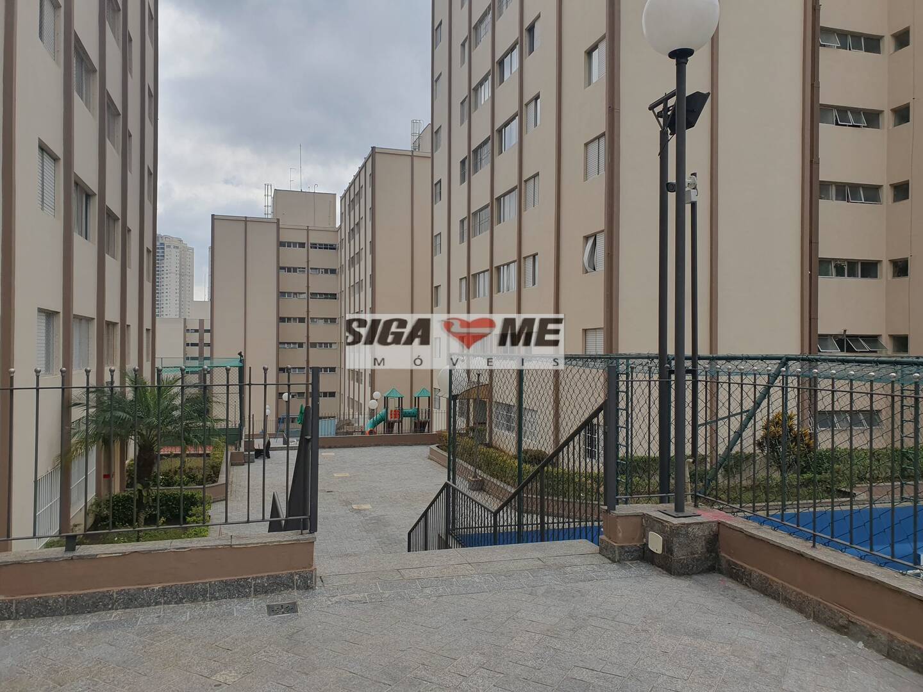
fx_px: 693
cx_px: 462
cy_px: 346
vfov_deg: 53.1
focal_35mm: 26
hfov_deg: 67.3
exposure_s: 1/1452
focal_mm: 4.32
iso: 50
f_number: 2.4
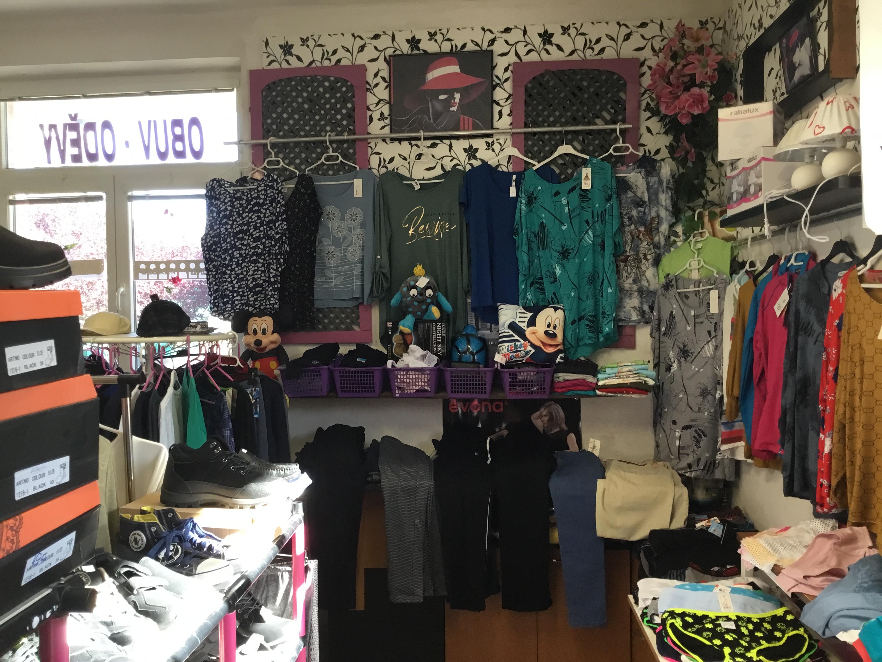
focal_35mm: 31
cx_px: 441
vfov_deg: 45.4
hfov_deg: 58.4
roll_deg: +0.9
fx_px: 790
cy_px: 331
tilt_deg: -0.7
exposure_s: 1/33
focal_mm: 3.3
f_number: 2.4
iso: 40
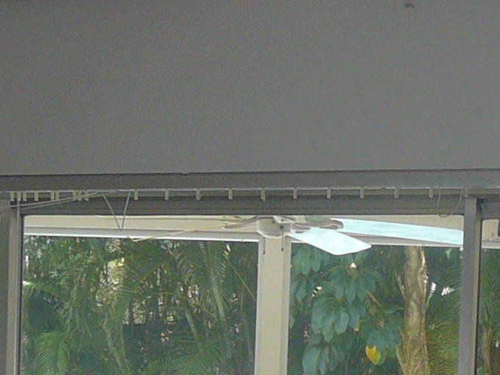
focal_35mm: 131
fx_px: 1892
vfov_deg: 10.7
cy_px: 640
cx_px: 329
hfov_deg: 15.0
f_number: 2.8
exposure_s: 1/80
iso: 80
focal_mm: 5.2
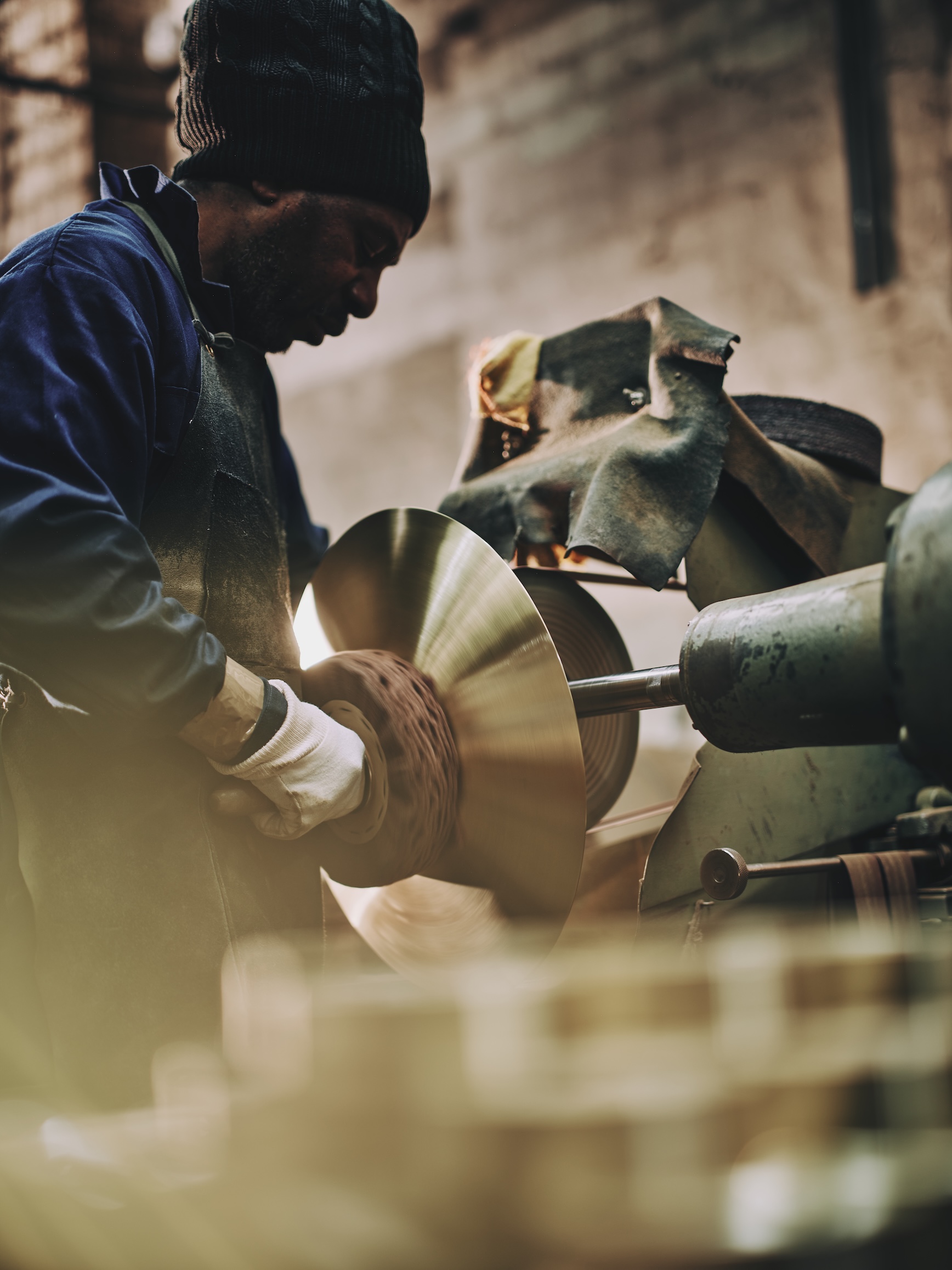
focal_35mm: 63
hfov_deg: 23.3
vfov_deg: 30.7
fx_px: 2310
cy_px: 635
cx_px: 476
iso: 100
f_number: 1.7
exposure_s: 1/160
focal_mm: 80
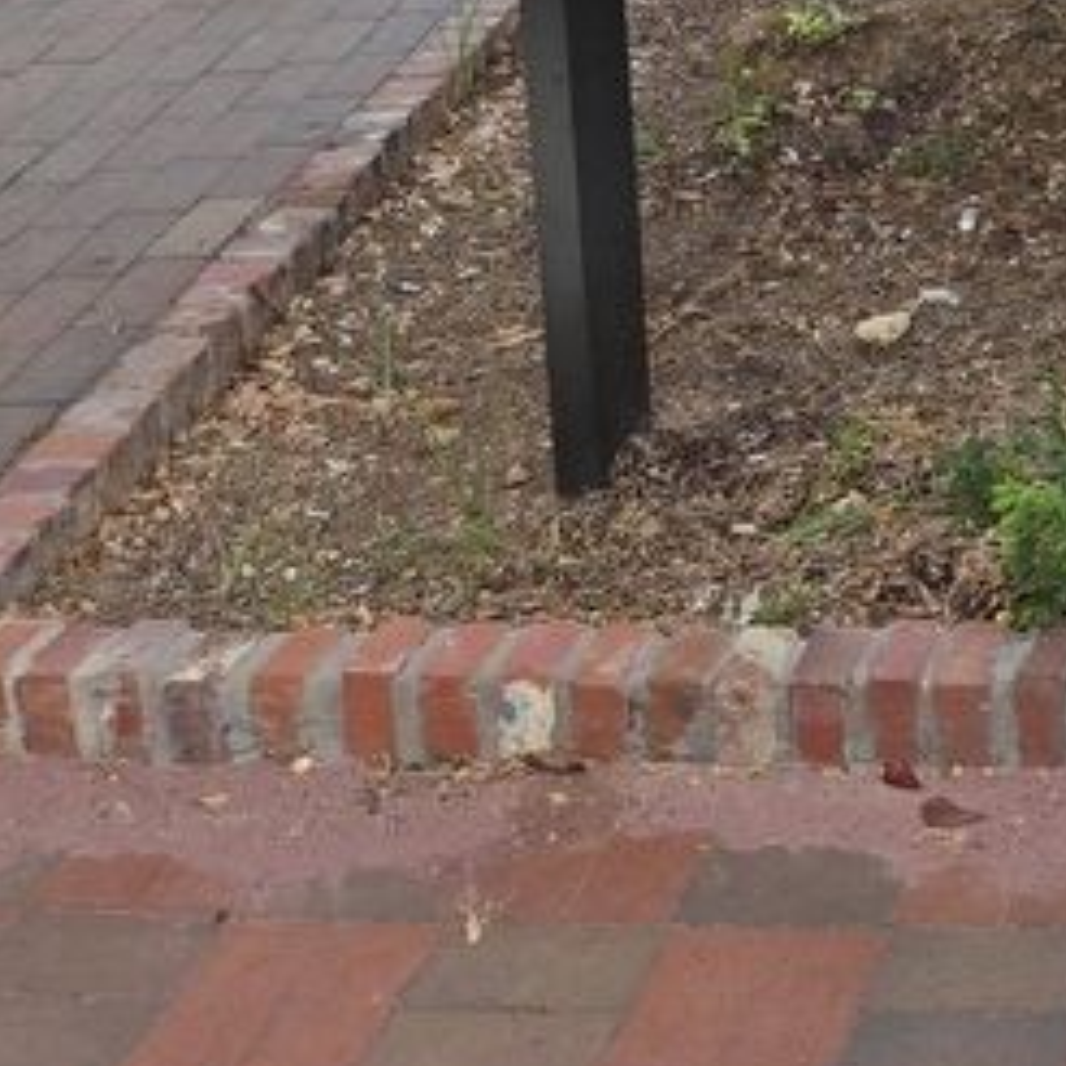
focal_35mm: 66
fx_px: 2299
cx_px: 1517
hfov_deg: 22.3
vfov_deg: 23.8
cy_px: -204
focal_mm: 5.4
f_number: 1.8
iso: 25
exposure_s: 1/556
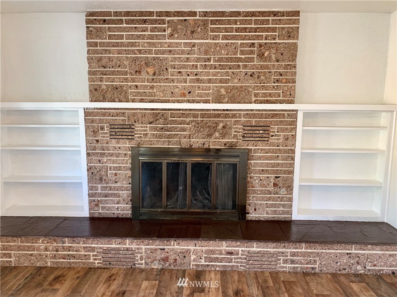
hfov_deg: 67.3
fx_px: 298
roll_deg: +0.2
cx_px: 198
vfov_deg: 53.1
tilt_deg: -7.6
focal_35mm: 26
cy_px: 148
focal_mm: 4.25
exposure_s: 1/60
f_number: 1.8
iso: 100
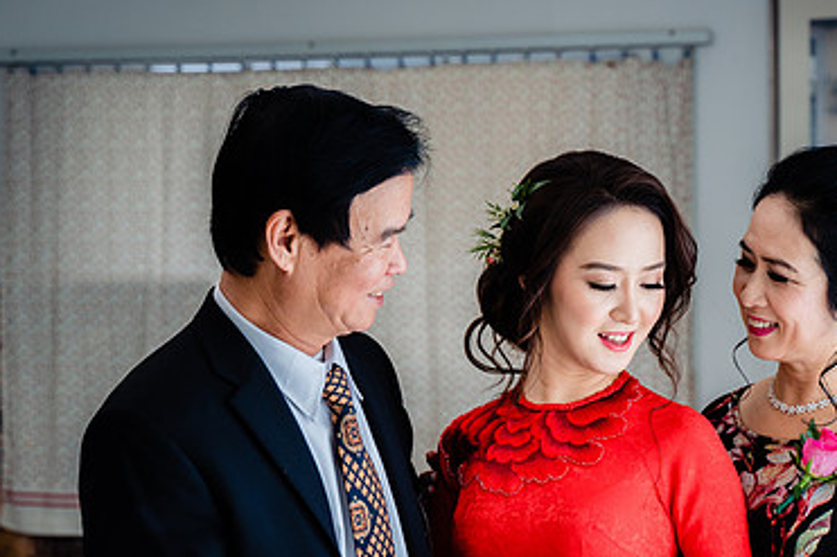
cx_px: 532
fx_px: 1999
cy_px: 432
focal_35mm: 86
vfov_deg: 15.8
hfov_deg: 23.6
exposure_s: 1/320
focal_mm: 55
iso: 250
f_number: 3.2
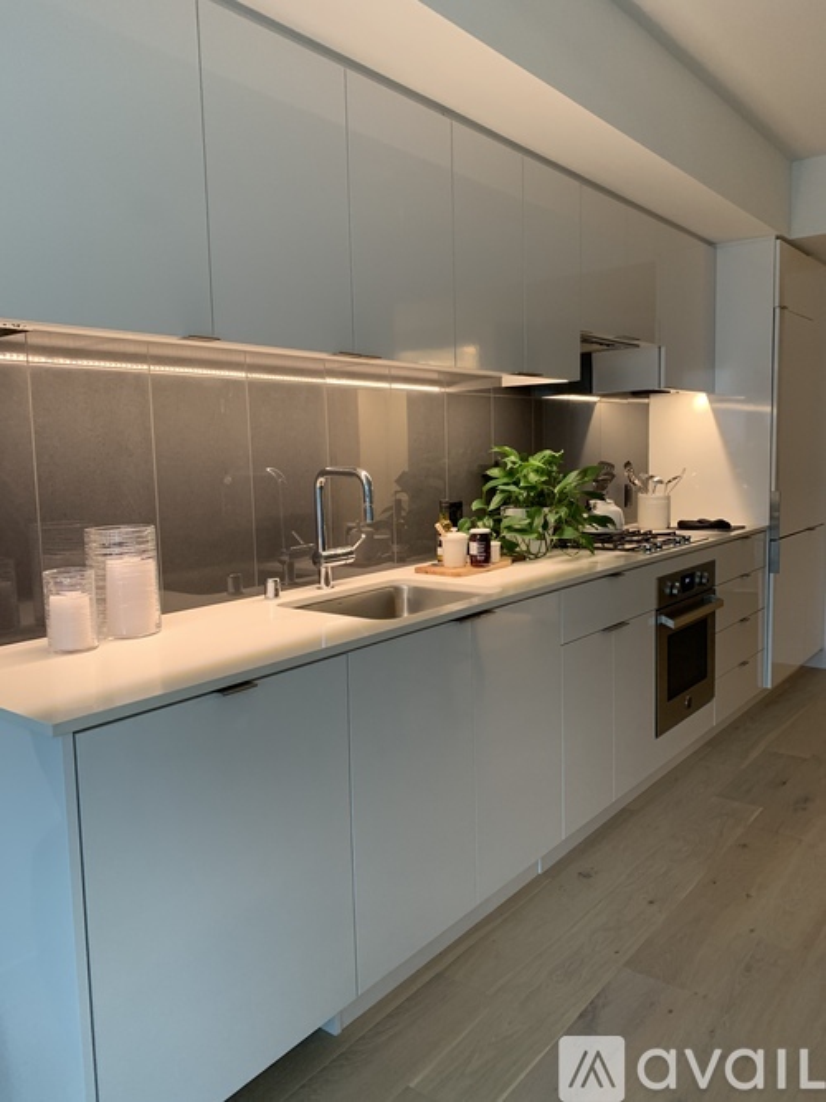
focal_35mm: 26
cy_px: 551
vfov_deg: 67.3
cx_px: 413
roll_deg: +0.3
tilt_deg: -6.1
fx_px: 827
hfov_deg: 53.0
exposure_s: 1/60
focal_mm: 4.25
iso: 200
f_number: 1.8
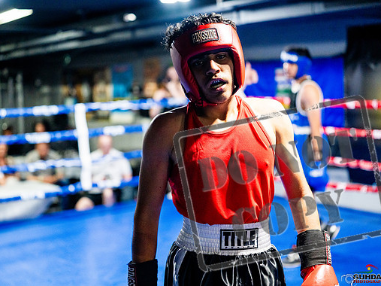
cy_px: 145
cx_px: 175
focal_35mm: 55
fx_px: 605
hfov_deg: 34.9
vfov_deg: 26.5
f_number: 2
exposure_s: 1/1000
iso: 4000
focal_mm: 50
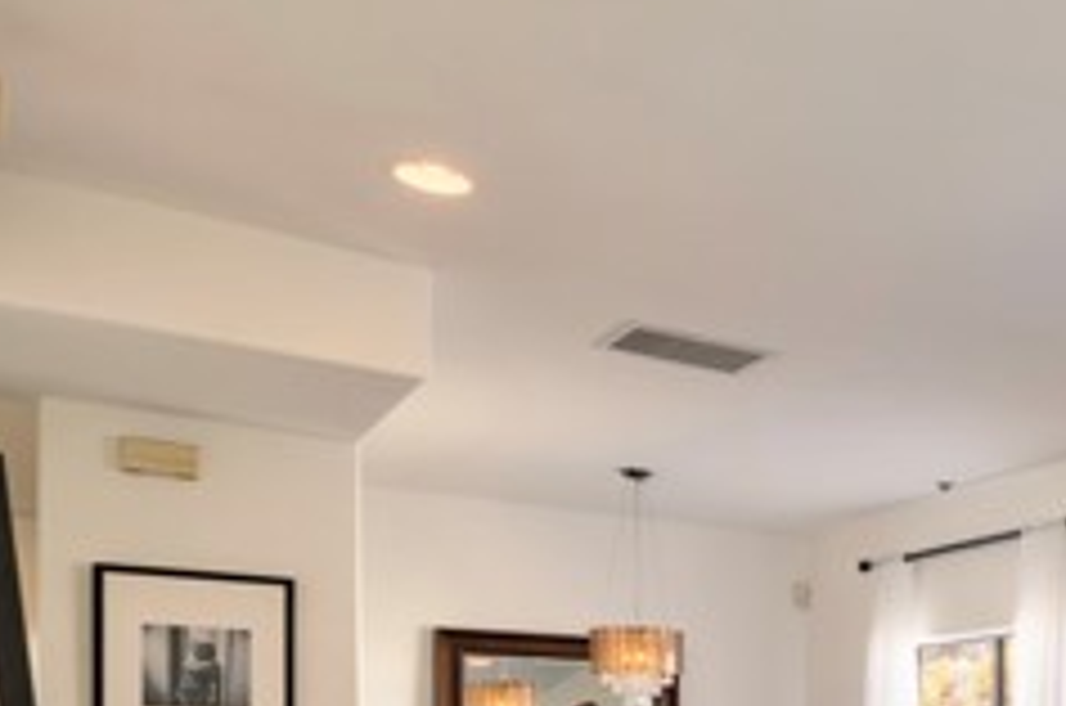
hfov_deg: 32.8
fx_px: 1359
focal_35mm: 46
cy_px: 881
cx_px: 1363
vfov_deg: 25.6
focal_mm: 17
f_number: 10
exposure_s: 1/80
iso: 80
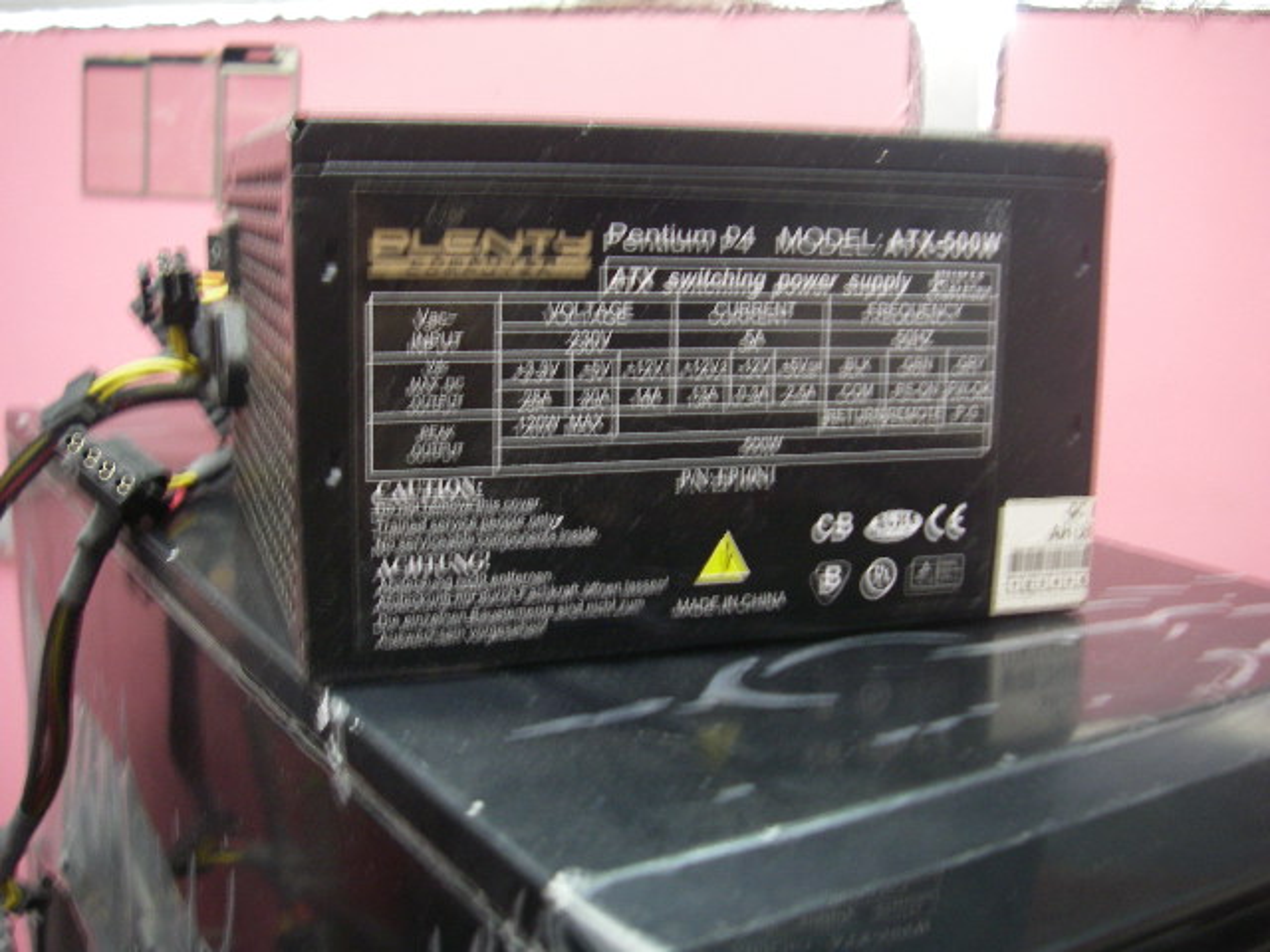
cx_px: 635
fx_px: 1394
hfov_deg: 49.0
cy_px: 476
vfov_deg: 37.7
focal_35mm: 38
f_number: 3.3
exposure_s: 1/4
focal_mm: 6.3
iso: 160
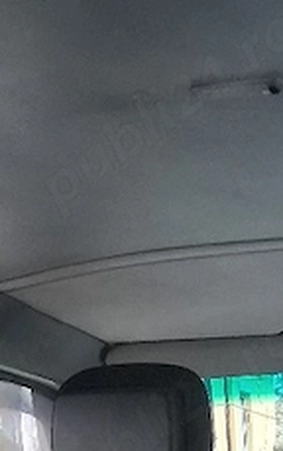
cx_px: 248
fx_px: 1183
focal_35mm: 96
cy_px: 769
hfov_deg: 13.5
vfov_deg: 18.0
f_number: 1.8
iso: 250
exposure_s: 1/60.2
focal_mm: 3.98
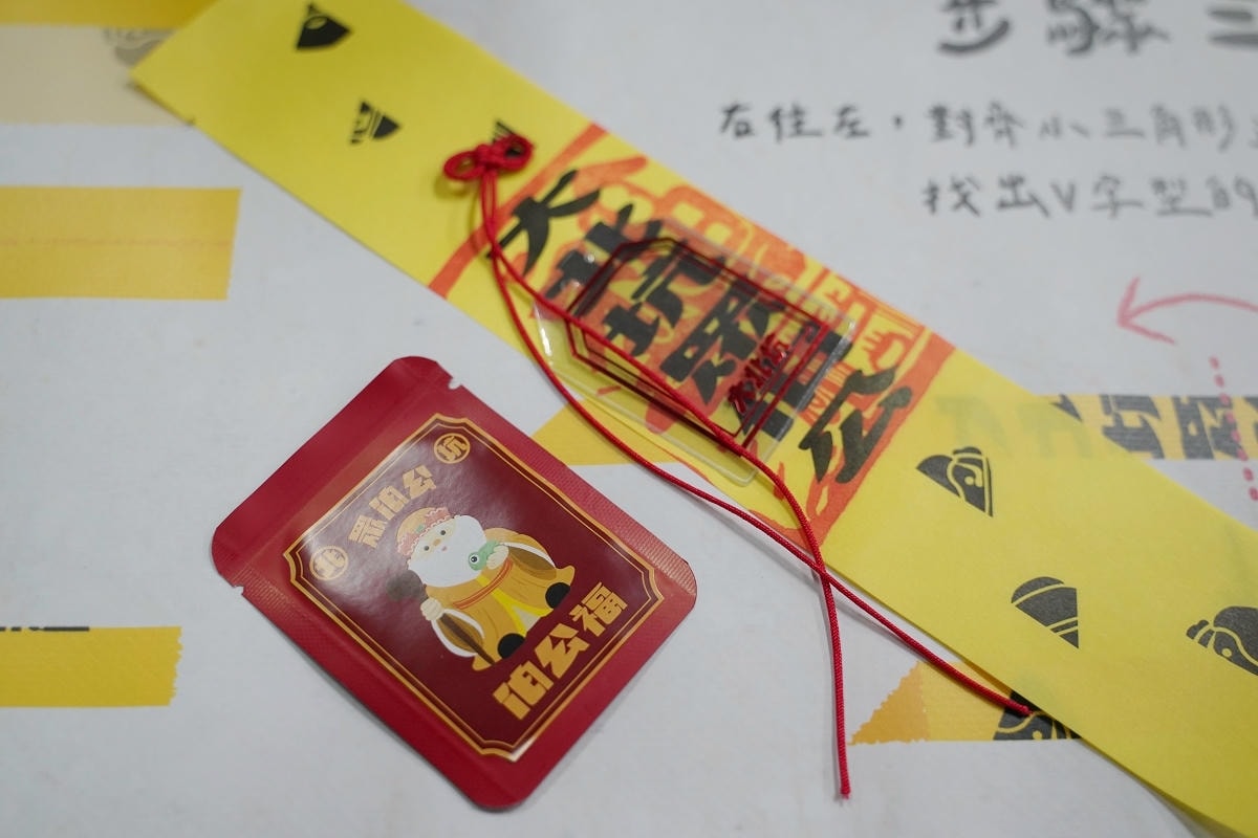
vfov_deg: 37.9
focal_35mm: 35
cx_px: 629
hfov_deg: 54.4
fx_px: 1223
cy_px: 419
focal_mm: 35
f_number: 3.5
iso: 1600
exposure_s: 1/60
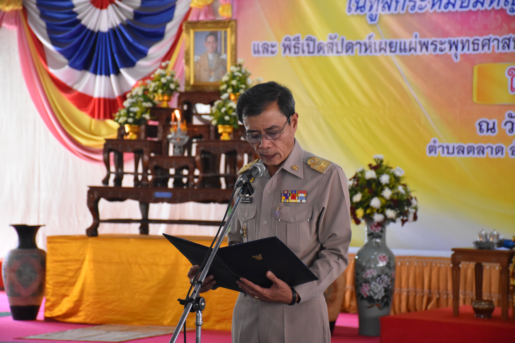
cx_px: 258
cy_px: 172
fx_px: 1717
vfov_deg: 11.4
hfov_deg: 17.1
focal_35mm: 120
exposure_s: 1/125
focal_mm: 80
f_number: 5.3
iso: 3200
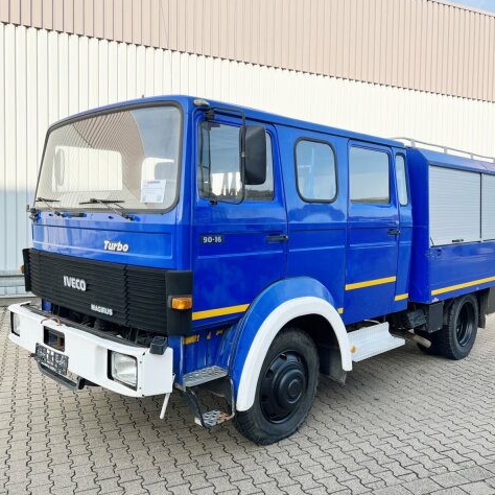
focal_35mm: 31
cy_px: 246
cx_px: 254
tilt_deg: -1.7
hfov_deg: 52.5
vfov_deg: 52.5
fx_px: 502
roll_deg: -0.6
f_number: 1.5
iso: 50
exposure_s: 1/808
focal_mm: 5.7
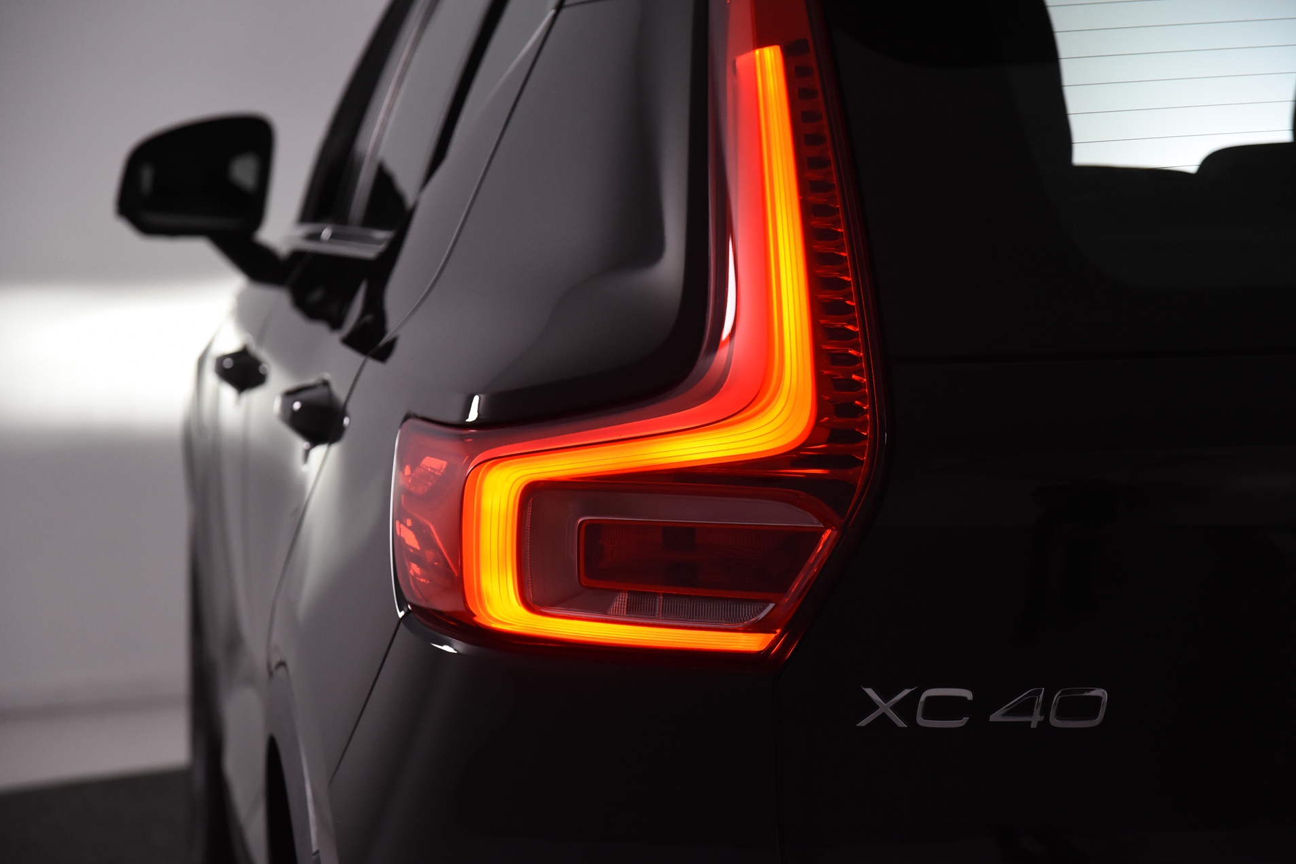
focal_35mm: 106
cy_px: 431
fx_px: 3816
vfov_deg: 12.9
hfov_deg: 19.3
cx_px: 643
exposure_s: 1/320
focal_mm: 70
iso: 1600
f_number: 4.5
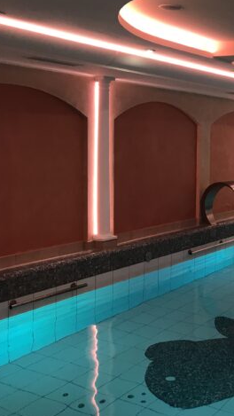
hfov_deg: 21.9
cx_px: 292
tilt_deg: -4.7
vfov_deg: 41.2
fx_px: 551
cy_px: 180
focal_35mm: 50
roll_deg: -0.2
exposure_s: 1/15
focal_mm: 3.99
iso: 50
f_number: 1.8
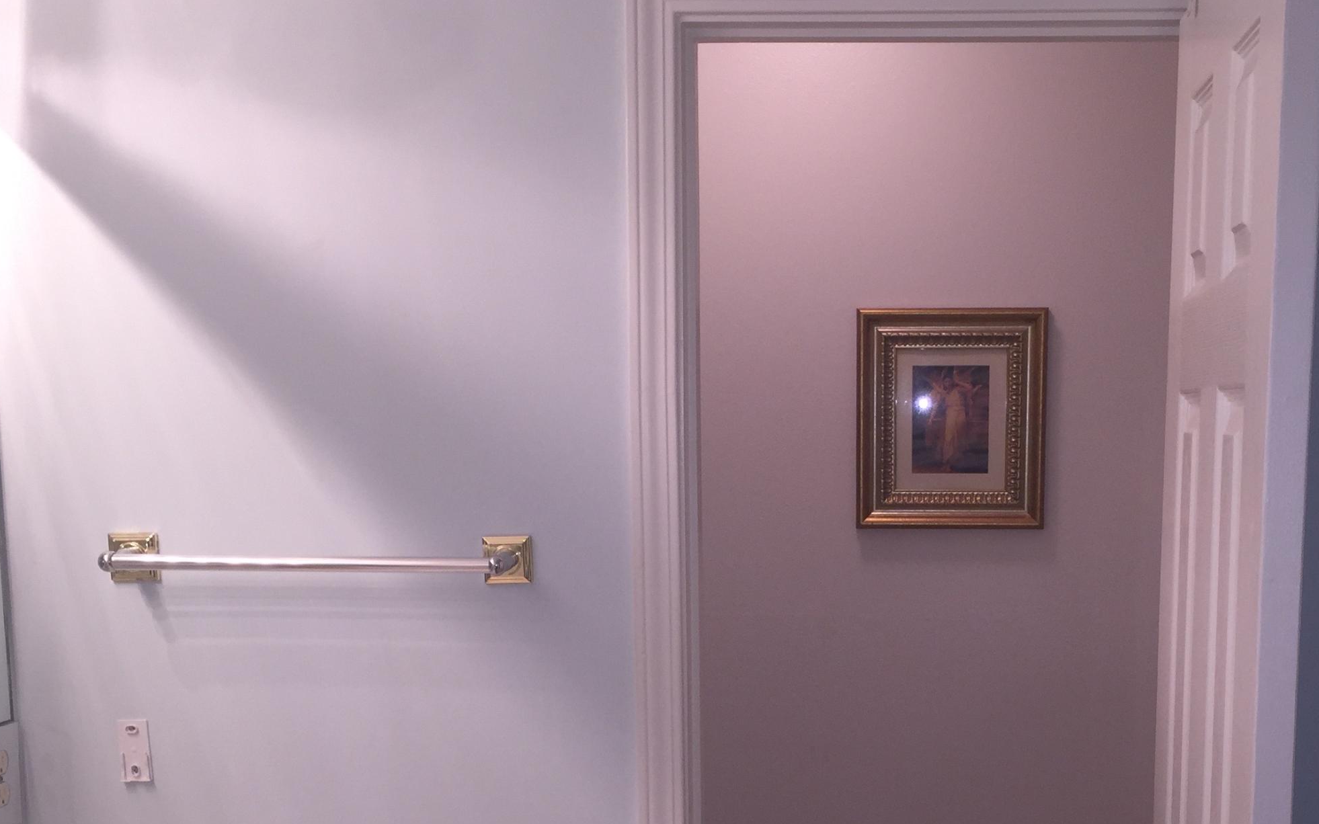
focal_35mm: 47
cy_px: 690
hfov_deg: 42.2
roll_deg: -1.4
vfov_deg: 26.8
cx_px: 859
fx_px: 1689
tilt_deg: -8.7
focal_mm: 4.15
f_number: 2.2
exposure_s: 1/35
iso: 32
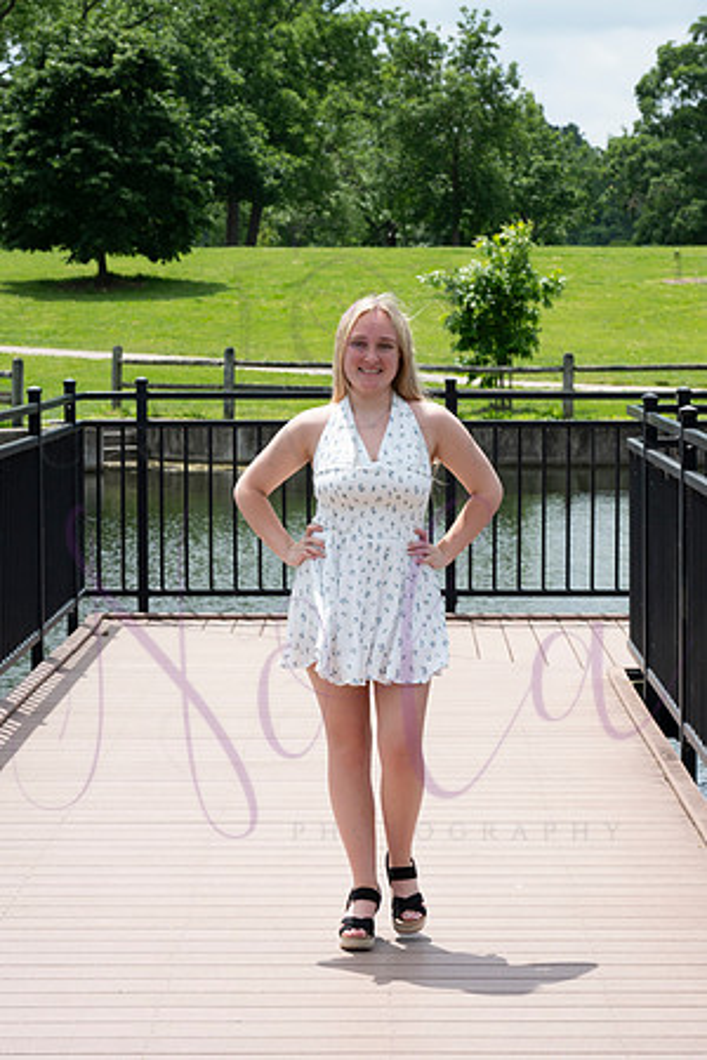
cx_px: 354
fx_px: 2916
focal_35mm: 99
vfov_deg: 20.6
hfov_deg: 13.8
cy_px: 530
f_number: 13
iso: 400
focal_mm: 99
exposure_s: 1/400
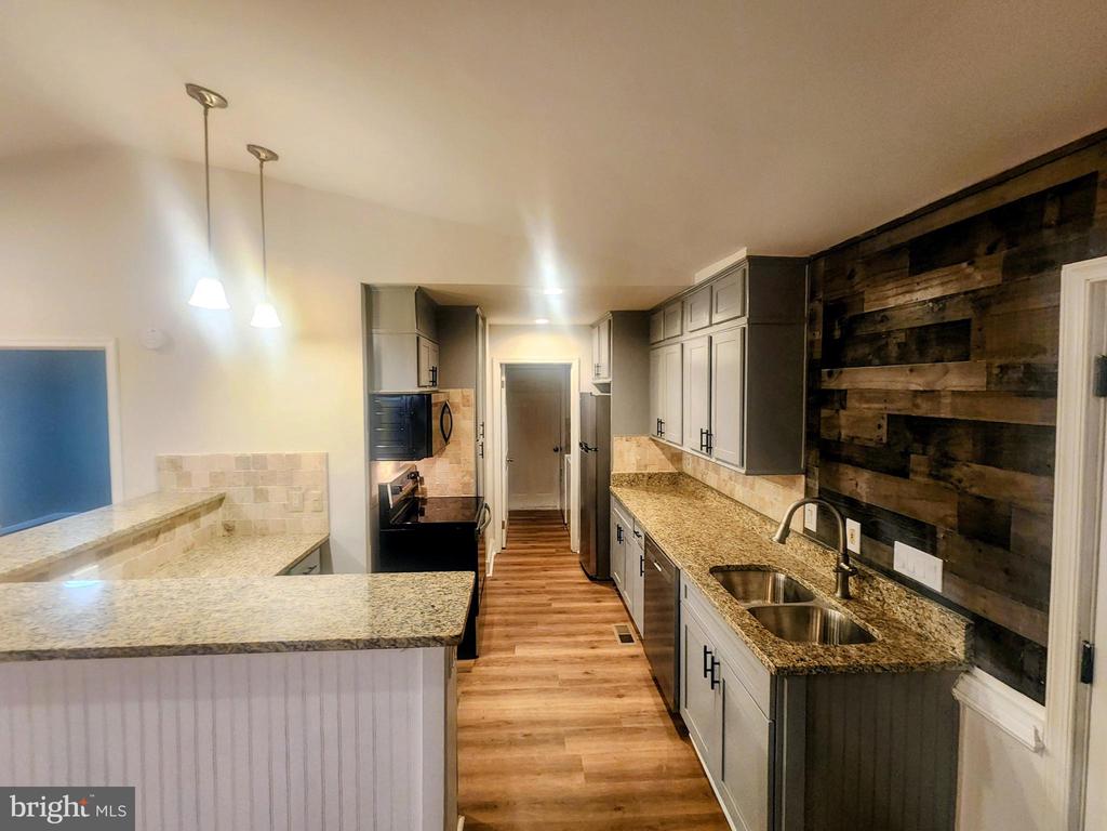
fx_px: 416
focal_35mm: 13
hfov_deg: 106.2
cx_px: 554
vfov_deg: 89.9
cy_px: 416
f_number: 2.2
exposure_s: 1/40
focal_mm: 2.2
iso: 320
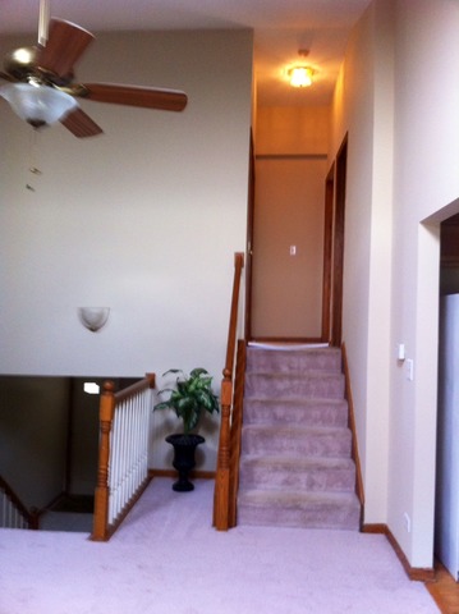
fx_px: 620
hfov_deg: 40.6
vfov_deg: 52.7
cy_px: 307
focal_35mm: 35
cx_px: 230
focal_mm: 3.85
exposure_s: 1/17
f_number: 2.8
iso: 125
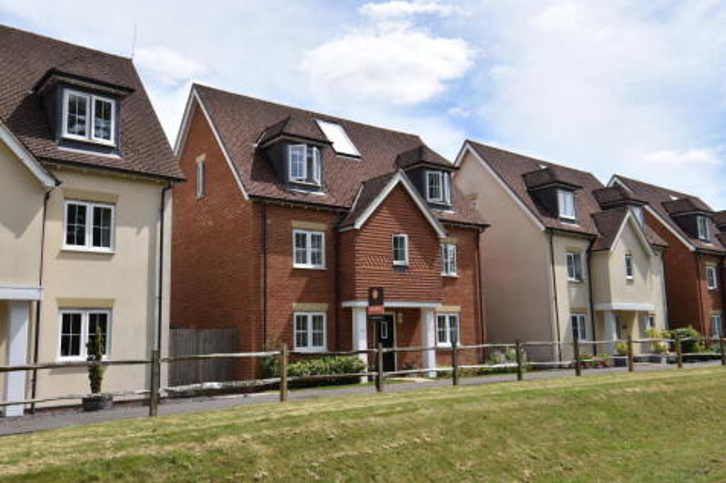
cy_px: 242
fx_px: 635
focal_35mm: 32
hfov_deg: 59.5
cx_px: 363
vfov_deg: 41.7
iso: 100
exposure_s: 1/200
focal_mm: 21
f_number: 10
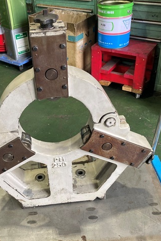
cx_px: 64
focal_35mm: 39
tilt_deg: -35.8
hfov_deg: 34.1
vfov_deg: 49.5
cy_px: 120
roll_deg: +3.9
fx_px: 261
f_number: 1.8
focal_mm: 3.99
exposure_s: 1/60
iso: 100
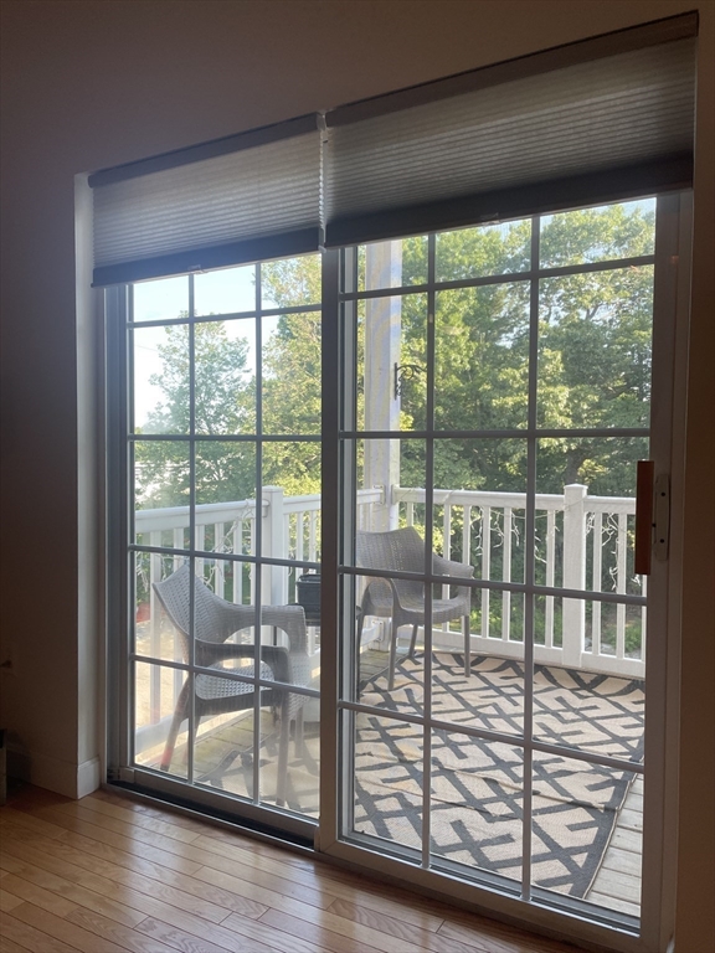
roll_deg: -0.7
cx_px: 358
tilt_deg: -0.9
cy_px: 476
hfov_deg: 53.1
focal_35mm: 26
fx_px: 716
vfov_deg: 67.3
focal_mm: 4.2
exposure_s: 1/125
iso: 32
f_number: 1.6
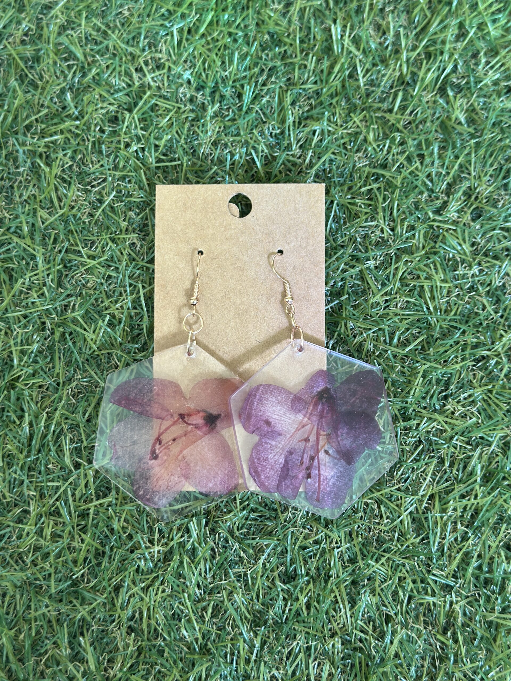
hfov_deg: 30.3
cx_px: 256
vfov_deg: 39.7
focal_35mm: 48
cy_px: 340
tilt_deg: -78.2
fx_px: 945
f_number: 1.78
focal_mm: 6.86
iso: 125
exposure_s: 1/84
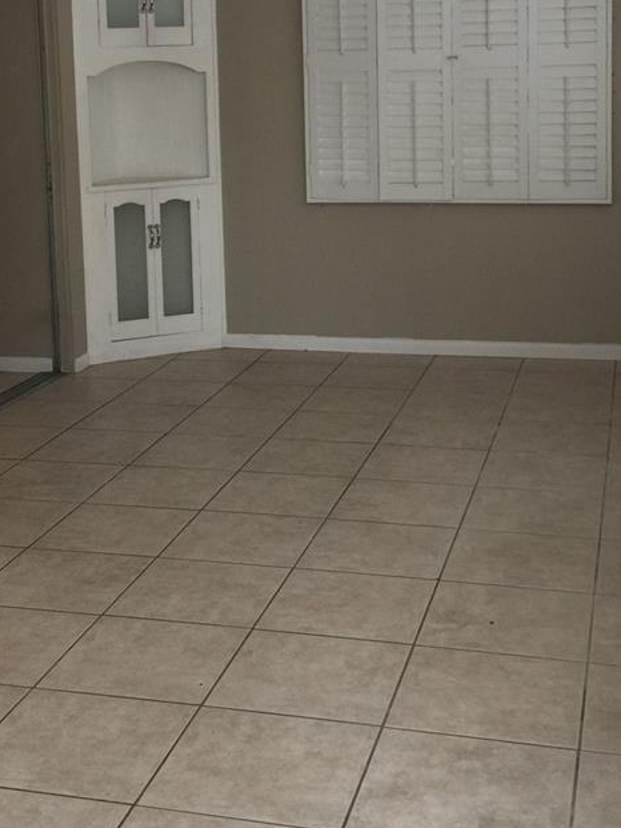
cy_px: 215
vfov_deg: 33.7
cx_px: 256
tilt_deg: -5.5
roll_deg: +1.0
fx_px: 1339
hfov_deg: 26.1
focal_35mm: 56
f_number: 2.2
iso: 32
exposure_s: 1/30
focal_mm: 4.15
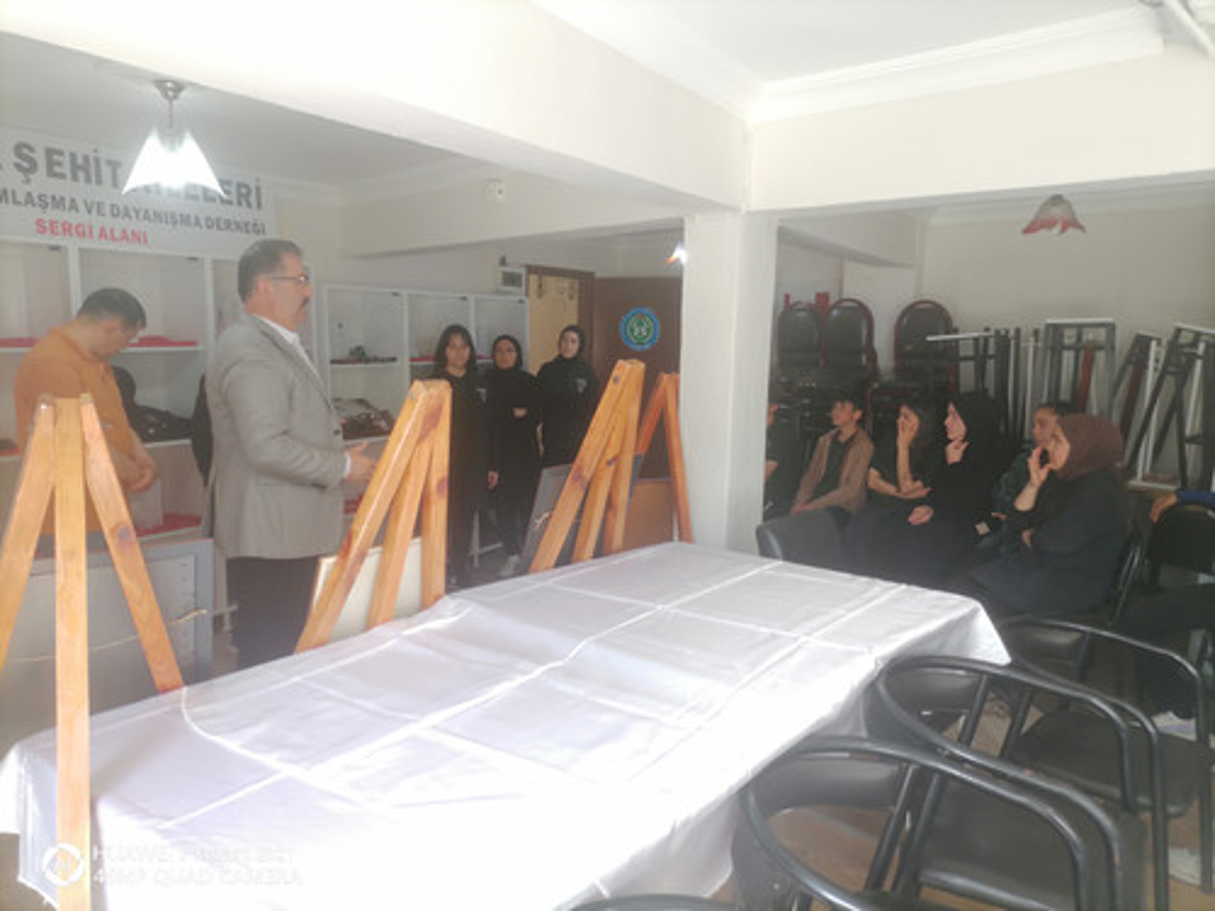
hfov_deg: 67.3
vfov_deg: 53.1
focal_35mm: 26
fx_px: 913
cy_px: 456
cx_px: 608
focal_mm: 5.4
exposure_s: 1/50
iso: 80
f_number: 1.8
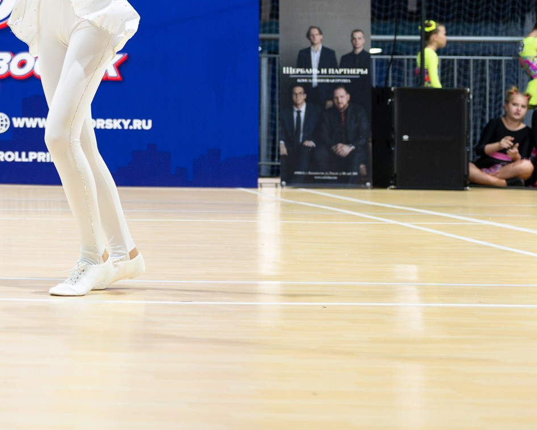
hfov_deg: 16.2
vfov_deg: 13.5
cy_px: 24
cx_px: -135
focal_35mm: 113
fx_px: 1796
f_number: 2.8
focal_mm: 44.6
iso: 3200
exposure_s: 1/640
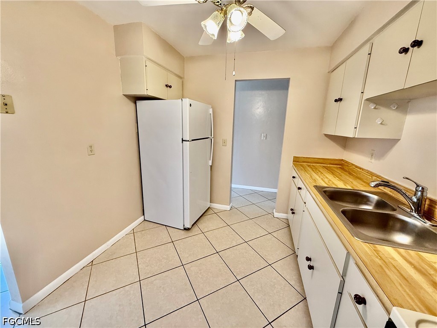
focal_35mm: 14
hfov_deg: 102.1
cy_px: 164
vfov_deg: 85.7
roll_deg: -2.1
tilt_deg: -12.4
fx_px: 177
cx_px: 218
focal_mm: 2.22
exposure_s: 1/60
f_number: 2.2
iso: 200
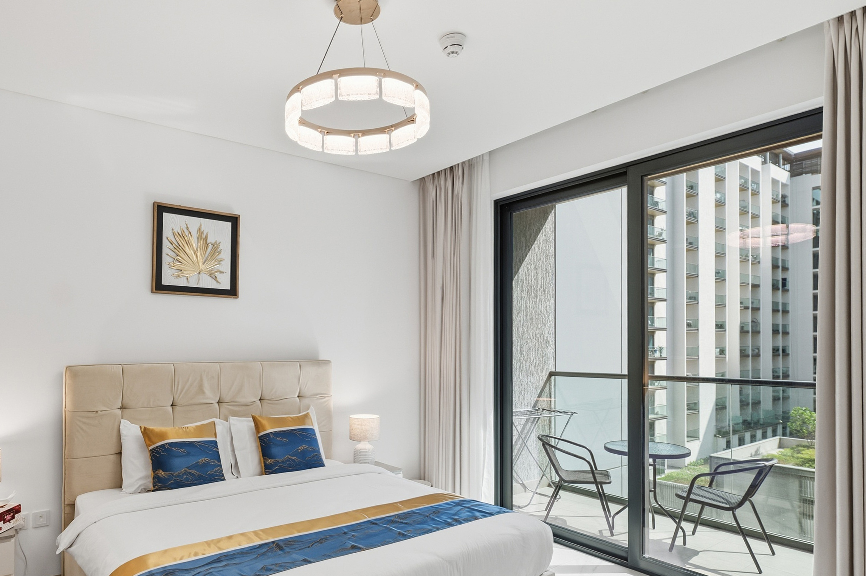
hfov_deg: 80.3
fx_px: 505
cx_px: 347
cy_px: 317
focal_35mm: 21
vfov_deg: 59.3
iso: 160
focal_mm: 14
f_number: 4.5
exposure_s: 1/400
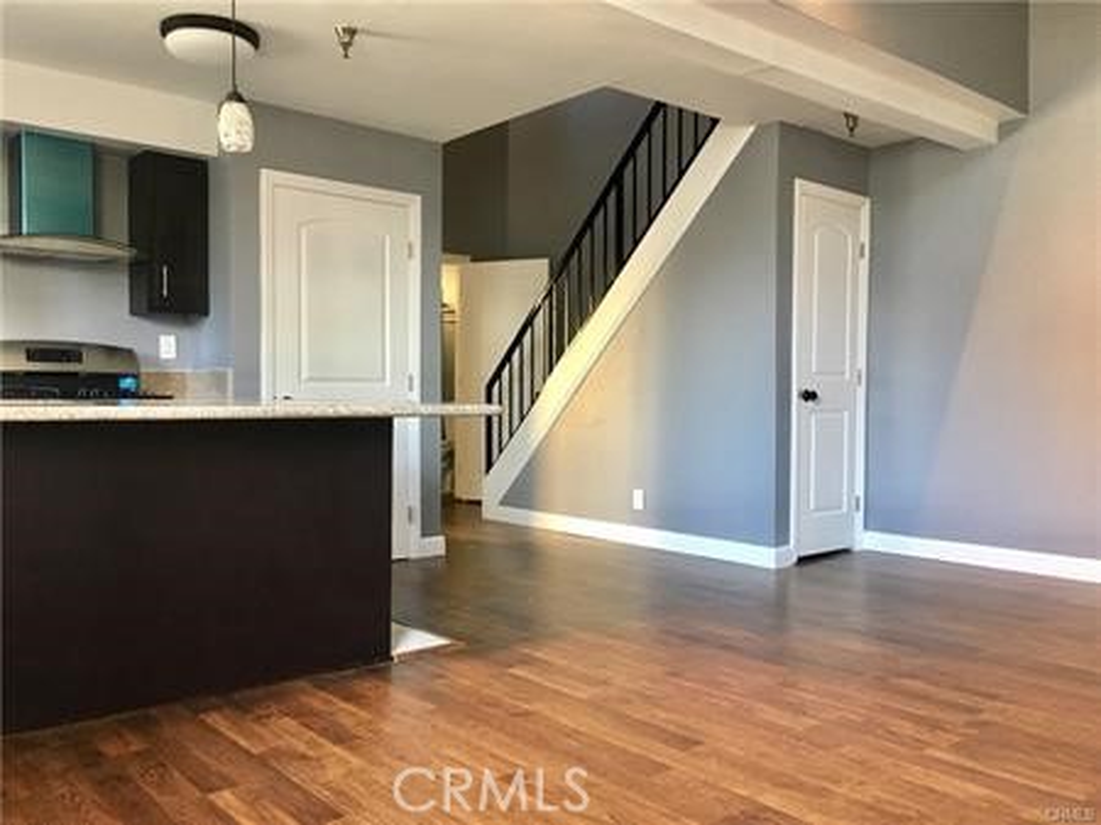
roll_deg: -0.1
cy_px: 412
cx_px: 550
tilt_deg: -0.4
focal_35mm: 29
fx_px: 922
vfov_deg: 48.2
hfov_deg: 61.7
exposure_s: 1/30
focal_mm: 4.15
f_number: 2.2
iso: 125
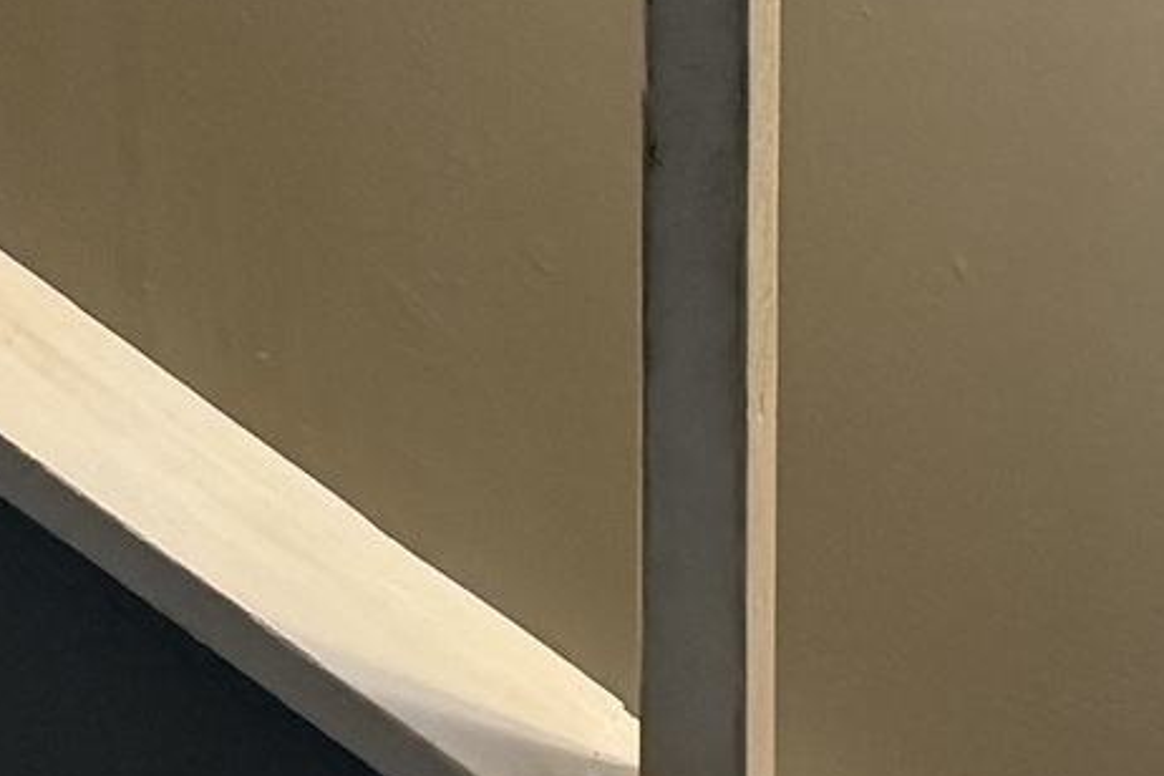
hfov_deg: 12.4
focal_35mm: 166
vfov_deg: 8.1
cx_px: 423
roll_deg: +1.1
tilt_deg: -0.8
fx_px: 5367
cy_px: -358
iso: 250
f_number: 1.78
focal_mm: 6.76
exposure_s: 1/60
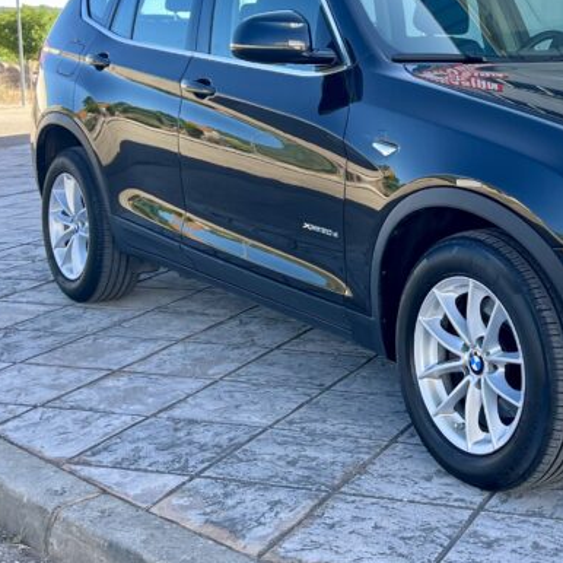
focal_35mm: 61
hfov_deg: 26.7
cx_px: 553
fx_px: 1122
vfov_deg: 27.9
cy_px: 178
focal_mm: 5.1
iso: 50
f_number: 1.6
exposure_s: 1/274
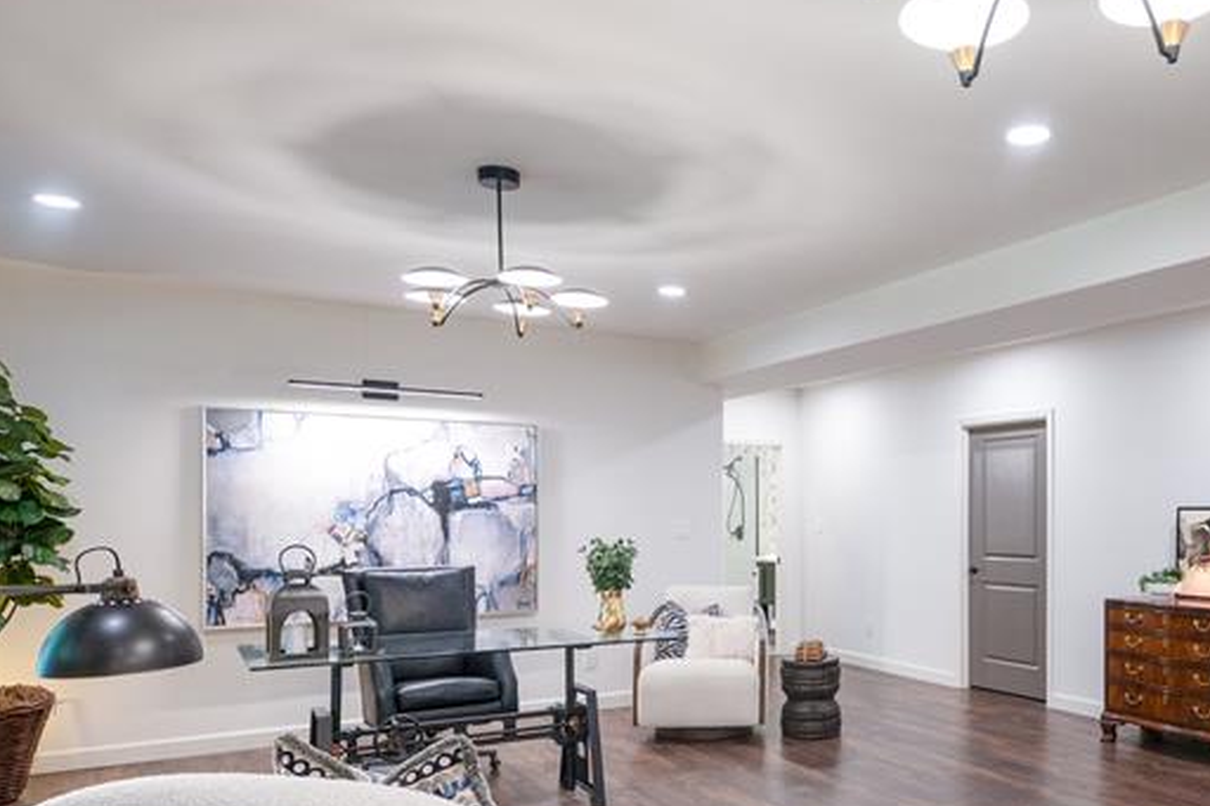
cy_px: 508
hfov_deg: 62.8
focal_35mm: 28
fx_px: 941
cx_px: 860
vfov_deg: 45.9
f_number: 2.8
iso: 400
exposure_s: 1/60
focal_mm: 14
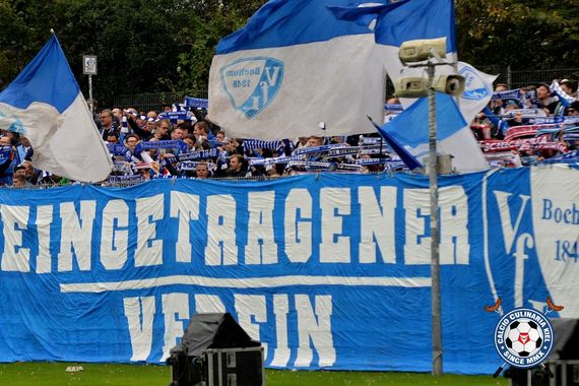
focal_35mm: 202
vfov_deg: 6.8
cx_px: 290
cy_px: 193
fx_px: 3257
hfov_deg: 10.2
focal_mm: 135
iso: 800
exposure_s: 1/1000
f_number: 4
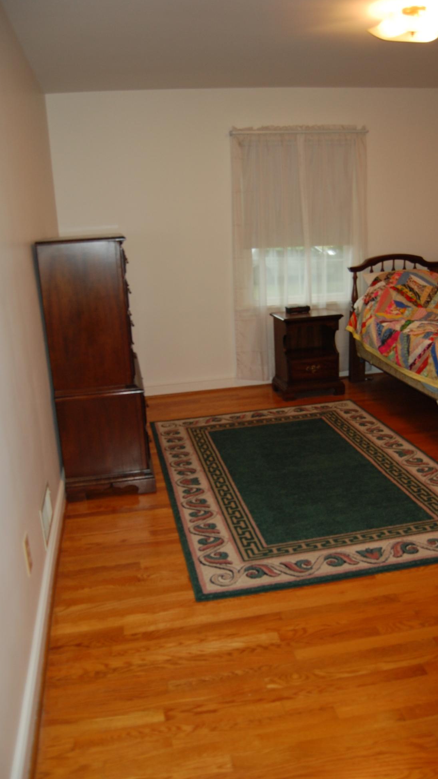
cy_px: 386
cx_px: 240
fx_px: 599
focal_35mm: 29
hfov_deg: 40.1
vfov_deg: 66.1
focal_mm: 18
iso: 400
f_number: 3.5
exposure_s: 1/60
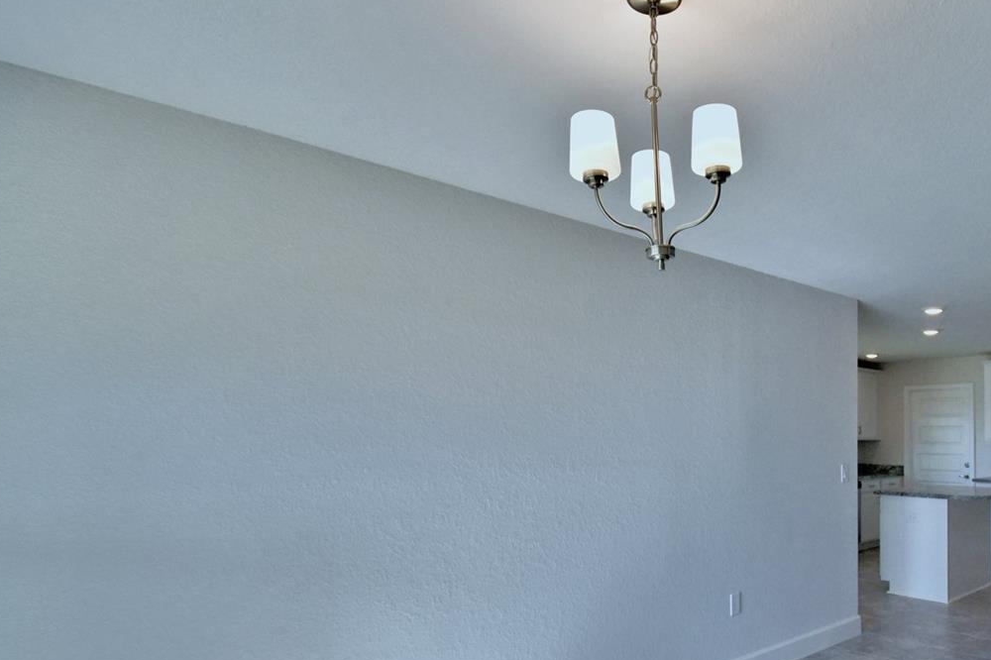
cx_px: 683
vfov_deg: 52.3
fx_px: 660
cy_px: 425
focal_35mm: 24
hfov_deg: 71.0
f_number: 4.5
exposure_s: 1/320
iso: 200
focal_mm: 10
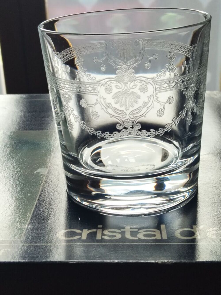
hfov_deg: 29.1
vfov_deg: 38.2
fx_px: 426
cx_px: 110
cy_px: 148
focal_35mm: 50
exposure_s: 1/33.3
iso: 109
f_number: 1.8
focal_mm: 4.15
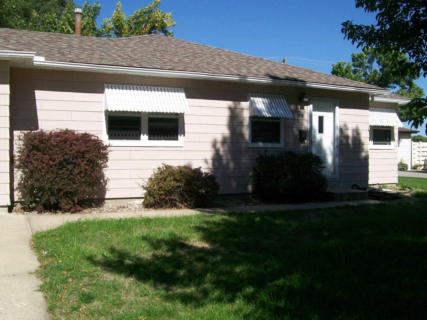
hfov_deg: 51.4
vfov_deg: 39.7
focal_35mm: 36
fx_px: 444
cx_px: 214
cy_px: 160
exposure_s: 1/672
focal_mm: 6
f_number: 4.8
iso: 80
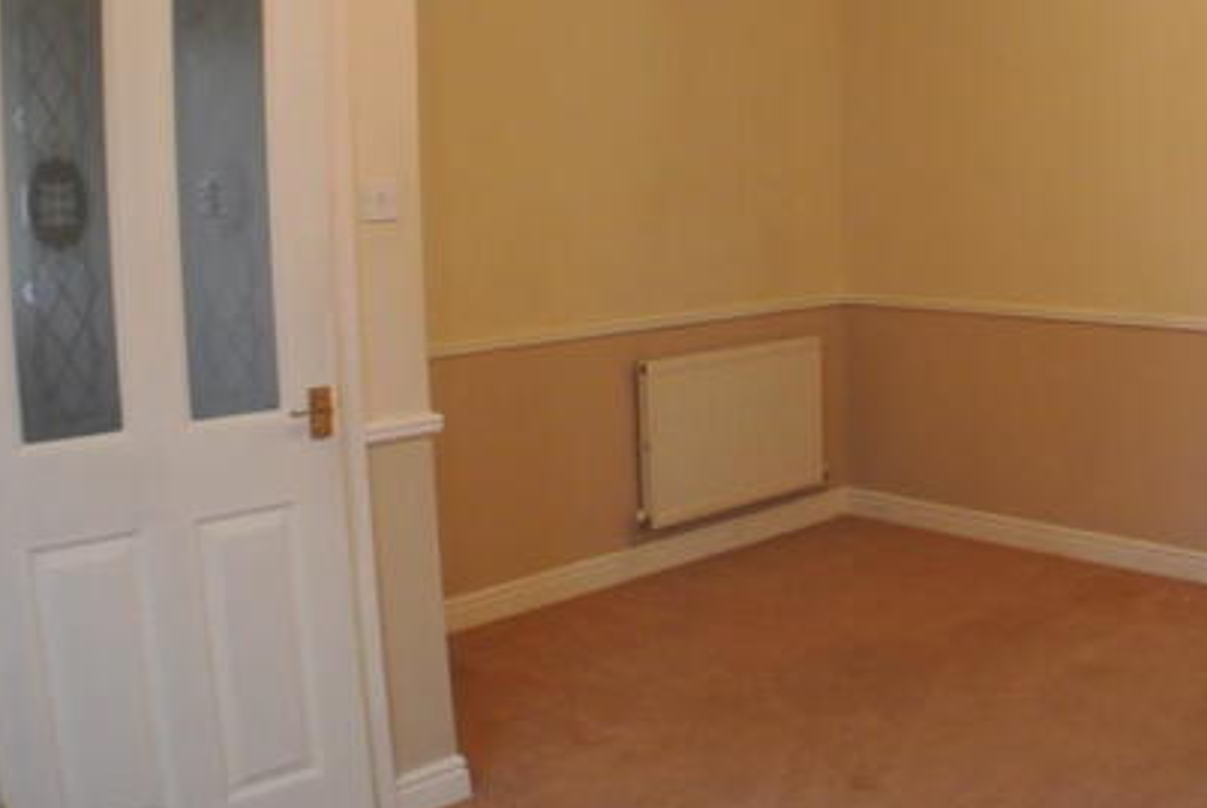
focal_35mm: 52
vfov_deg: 25.9
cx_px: 944
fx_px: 1745
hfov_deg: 37.0
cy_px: 272
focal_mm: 12.2
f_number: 3.8
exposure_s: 1/60
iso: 800
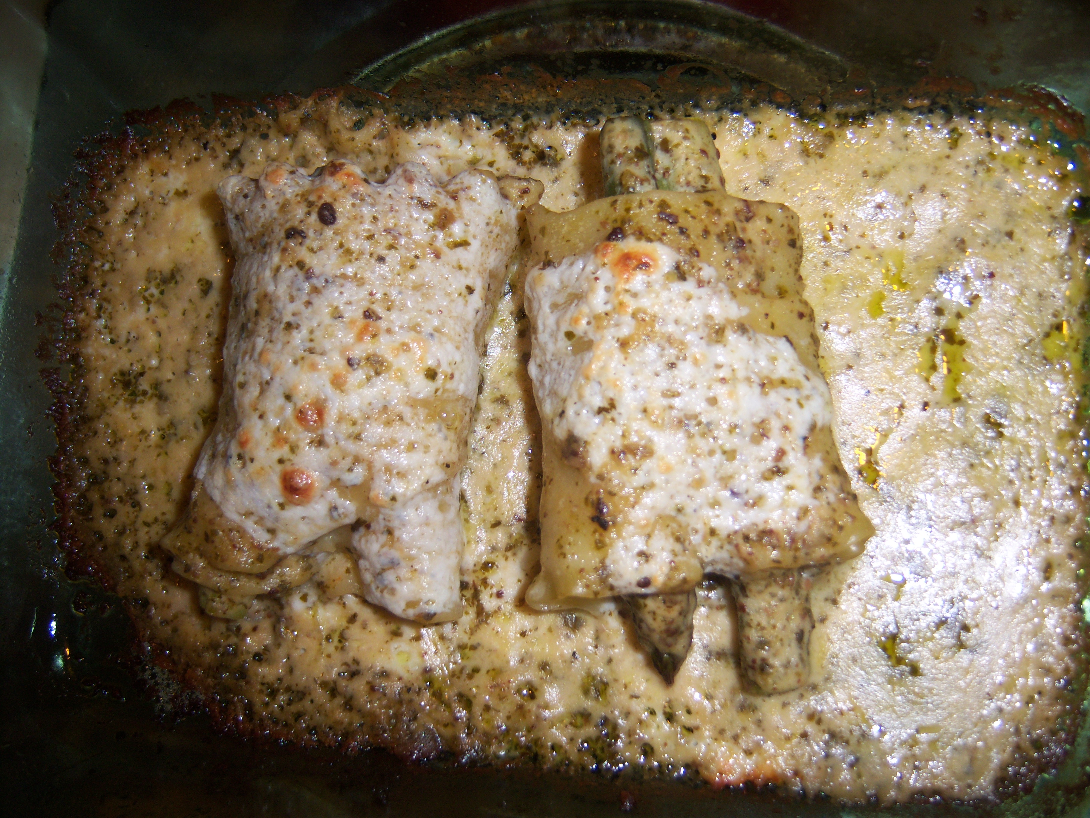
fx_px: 1134
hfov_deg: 51.4
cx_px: 545
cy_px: 409
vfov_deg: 39.7
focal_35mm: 36
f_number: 2.8
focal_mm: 7.5
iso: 80
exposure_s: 1/60
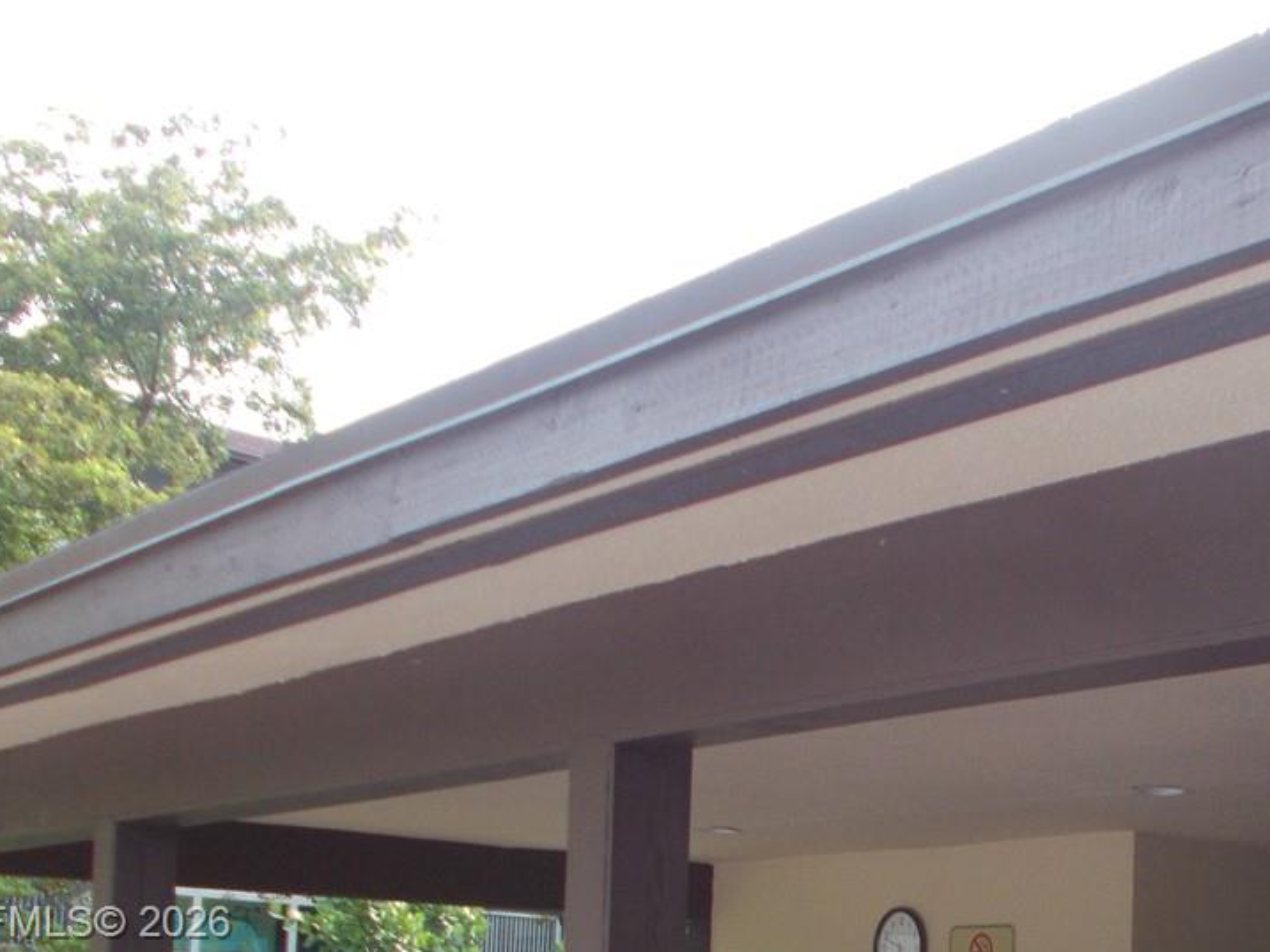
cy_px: 925
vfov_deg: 24.2
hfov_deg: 31.9
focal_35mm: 58
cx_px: 1096
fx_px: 2128
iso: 80
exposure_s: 1/125
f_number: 3.2
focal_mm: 4.6
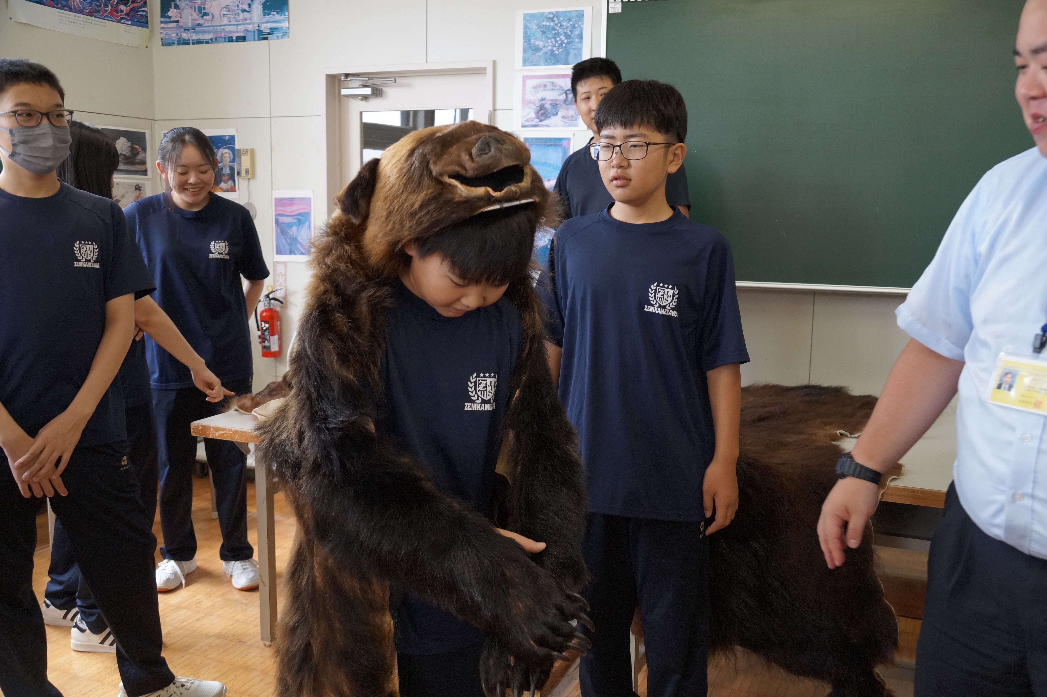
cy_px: 348
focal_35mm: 33
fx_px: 959
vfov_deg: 39.9
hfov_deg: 57.3
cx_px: 524
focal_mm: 22
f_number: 4
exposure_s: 1/160
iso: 800
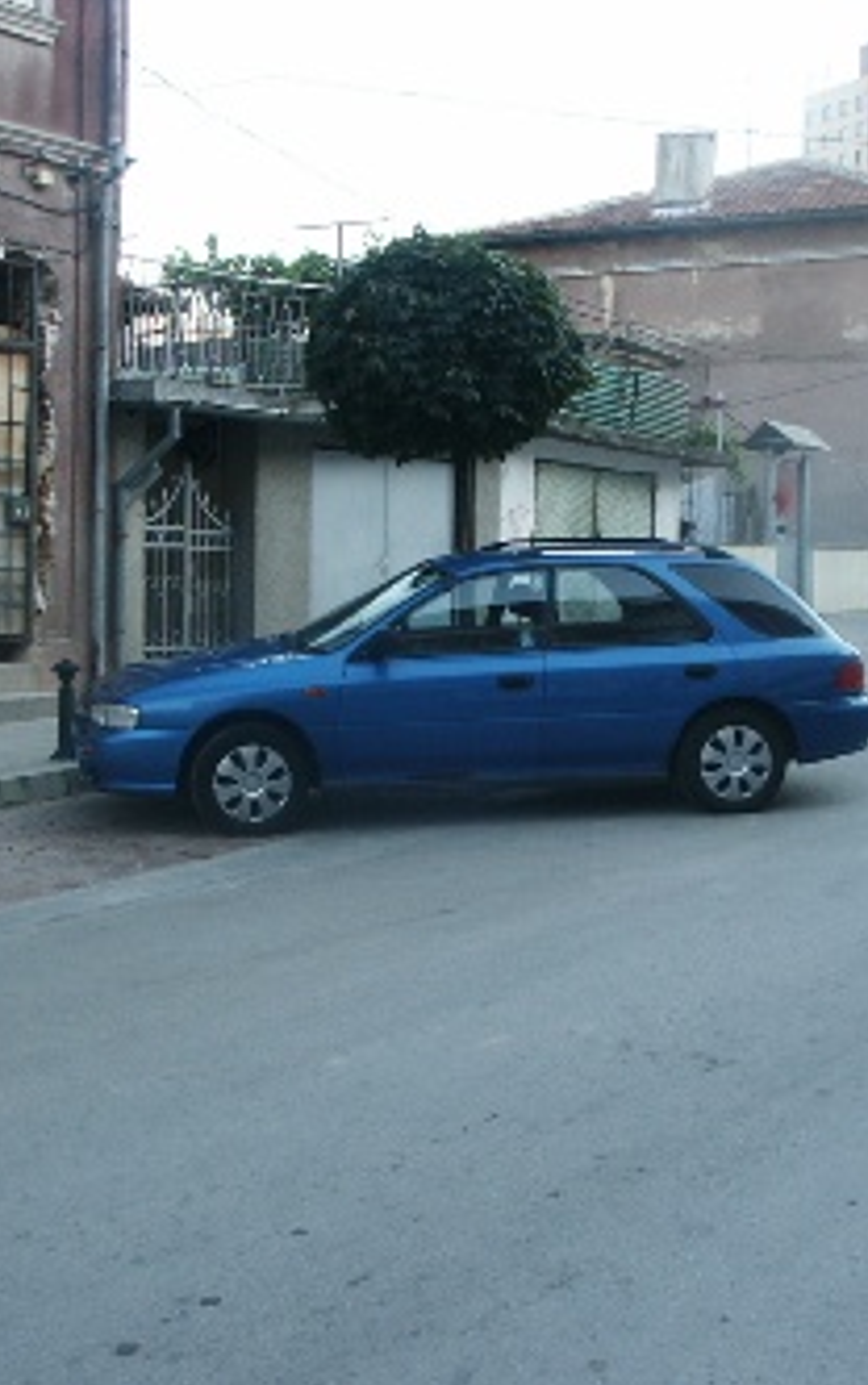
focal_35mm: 50
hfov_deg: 25.9
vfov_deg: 40.3
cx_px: 484
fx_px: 1889
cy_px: 697
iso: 64
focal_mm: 7.2
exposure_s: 1/125
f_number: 3
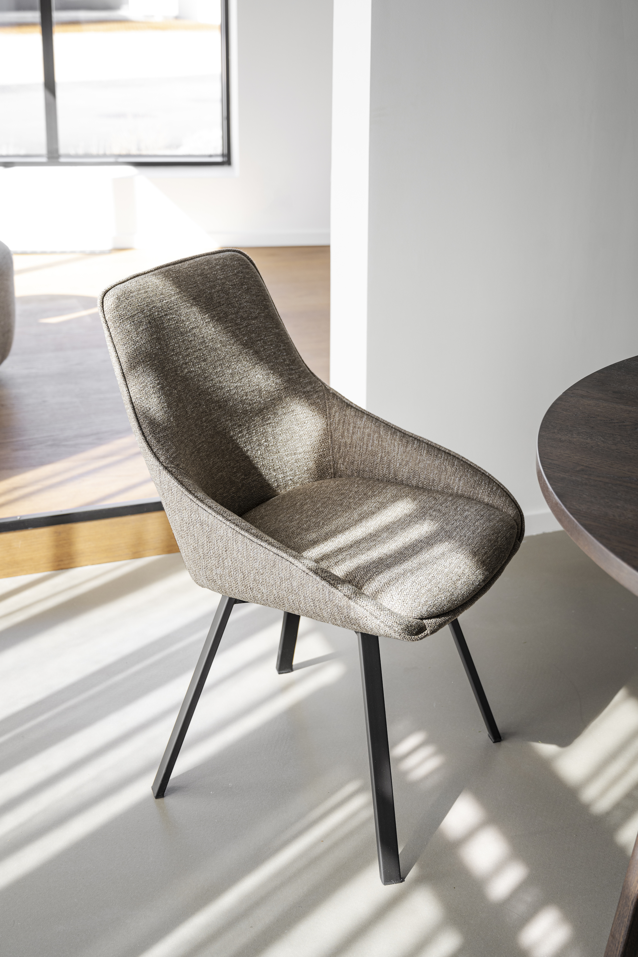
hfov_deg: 29.9
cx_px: 319
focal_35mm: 45
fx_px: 1196
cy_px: 478
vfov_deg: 43.6
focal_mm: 45
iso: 100
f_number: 4
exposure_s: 1/80
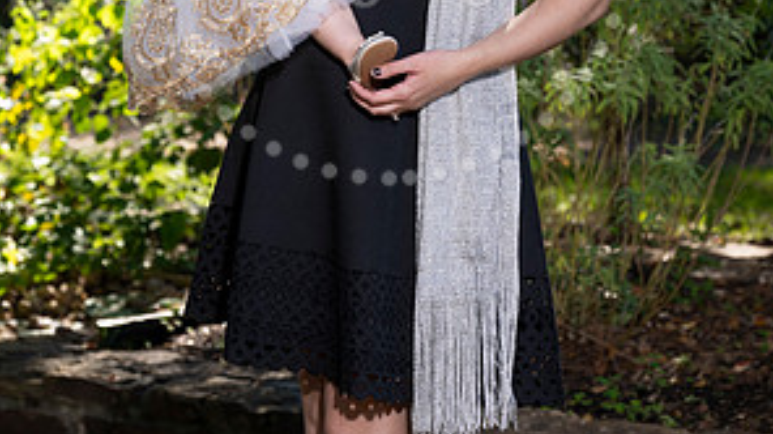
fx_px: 3298
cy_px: -63
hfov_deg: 13.4
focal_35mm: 161
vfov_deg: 7.5
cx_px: 389
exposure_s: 1/200
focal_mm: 101
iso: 200
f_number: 5.6
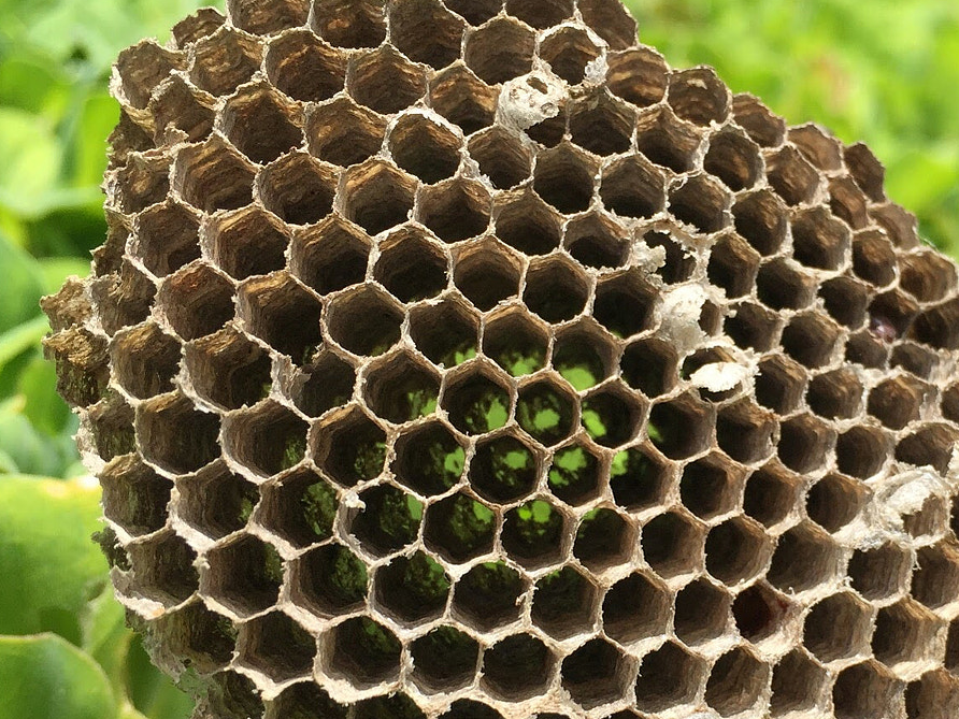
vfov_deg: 27.8
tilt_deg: -25.3
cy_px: 483
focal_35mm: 52
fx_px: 1441
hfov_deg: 35.9
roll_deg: -18.8
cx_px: 732
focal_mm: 4.15
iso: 32
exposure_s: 1/1721
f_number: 2.2
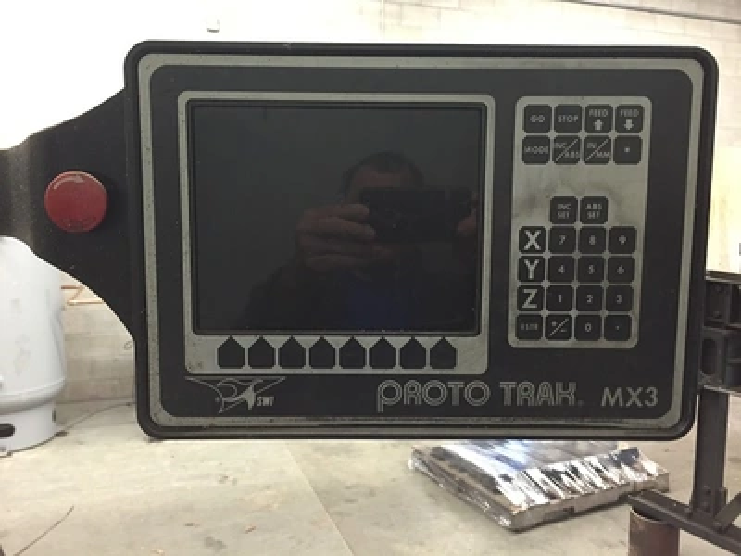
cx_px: 370
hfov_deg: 61.7
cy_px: 278
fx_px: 621
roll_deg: -0.5
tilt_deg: -5.2
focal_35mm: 29
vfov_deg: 48.2
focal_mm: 4.15
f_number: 2.2
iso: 250
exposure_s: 1/24
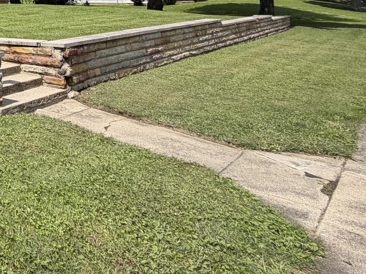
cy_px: -39
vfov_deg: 31.8
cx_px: -142
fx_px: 412
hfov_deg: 31.9
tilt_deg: +6.5
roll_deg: +1.9
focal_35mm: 39
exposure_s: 1/770
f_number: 2.2
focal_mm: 2.22
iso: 25
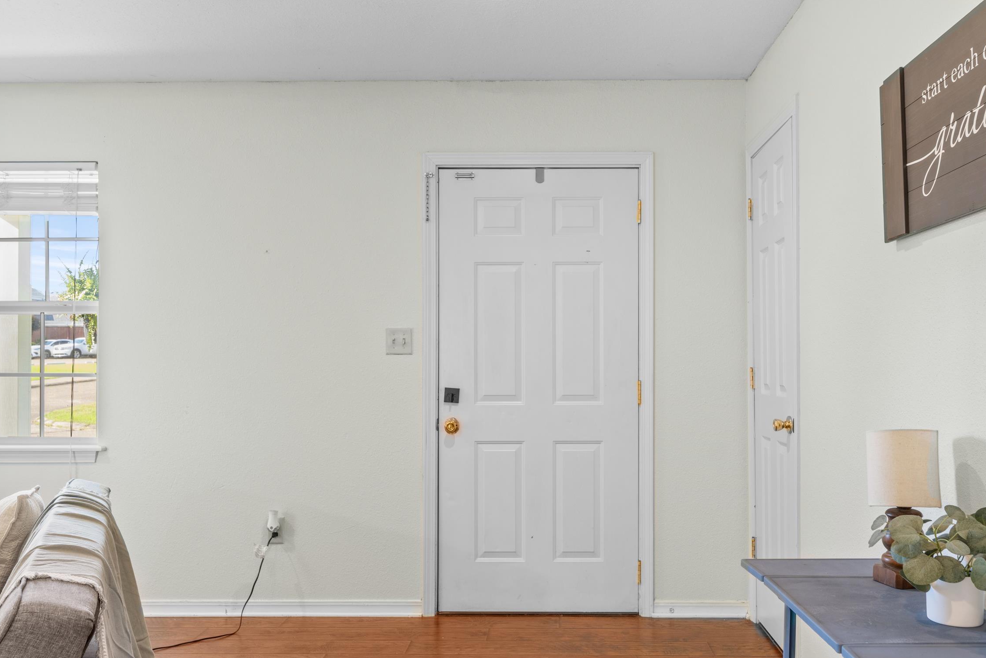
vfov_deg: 43.5
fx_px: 822
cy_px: 363
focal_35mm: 30
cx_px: 542
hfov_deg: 61.8
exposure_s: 1/1.67
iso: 250
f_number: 8
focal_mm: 18
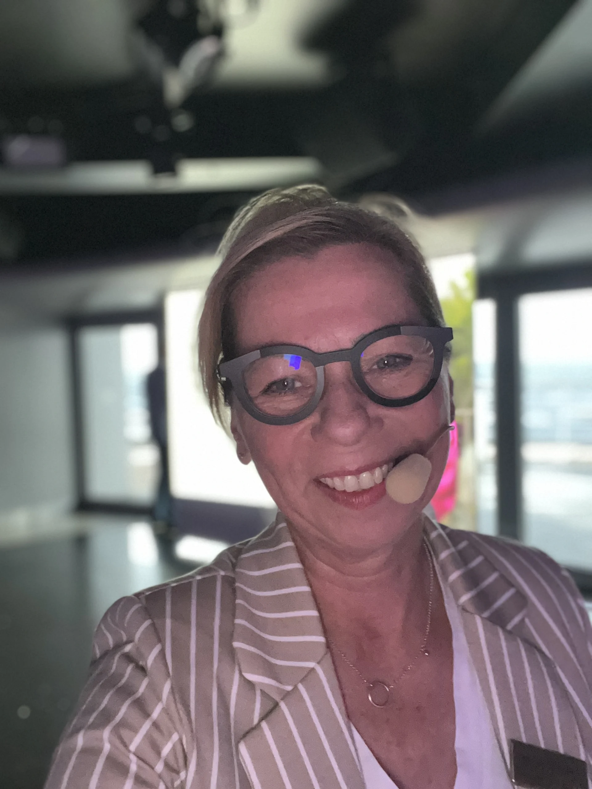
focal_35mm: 30
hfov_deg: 46.8
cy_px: 394
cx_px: 296
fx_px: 684
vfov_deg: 60.0
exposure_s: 1/40
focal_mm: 2.71
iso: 640
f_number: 2.2
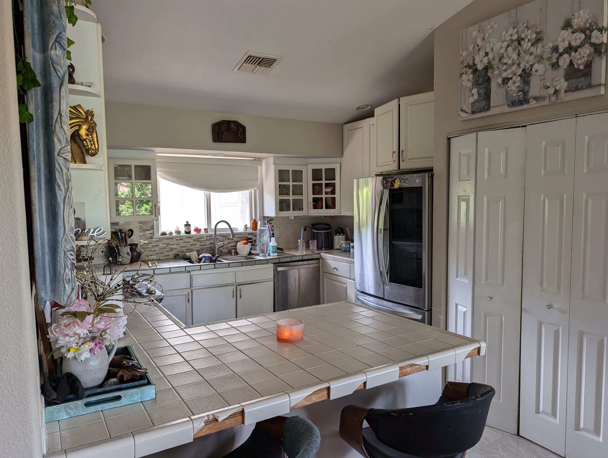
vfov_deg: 56.9
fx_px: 422
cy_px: 229
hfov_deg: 71.5
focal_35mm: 24
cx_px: 304
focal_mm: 6.9
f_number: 1.68
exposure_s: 1/44.8
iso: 30
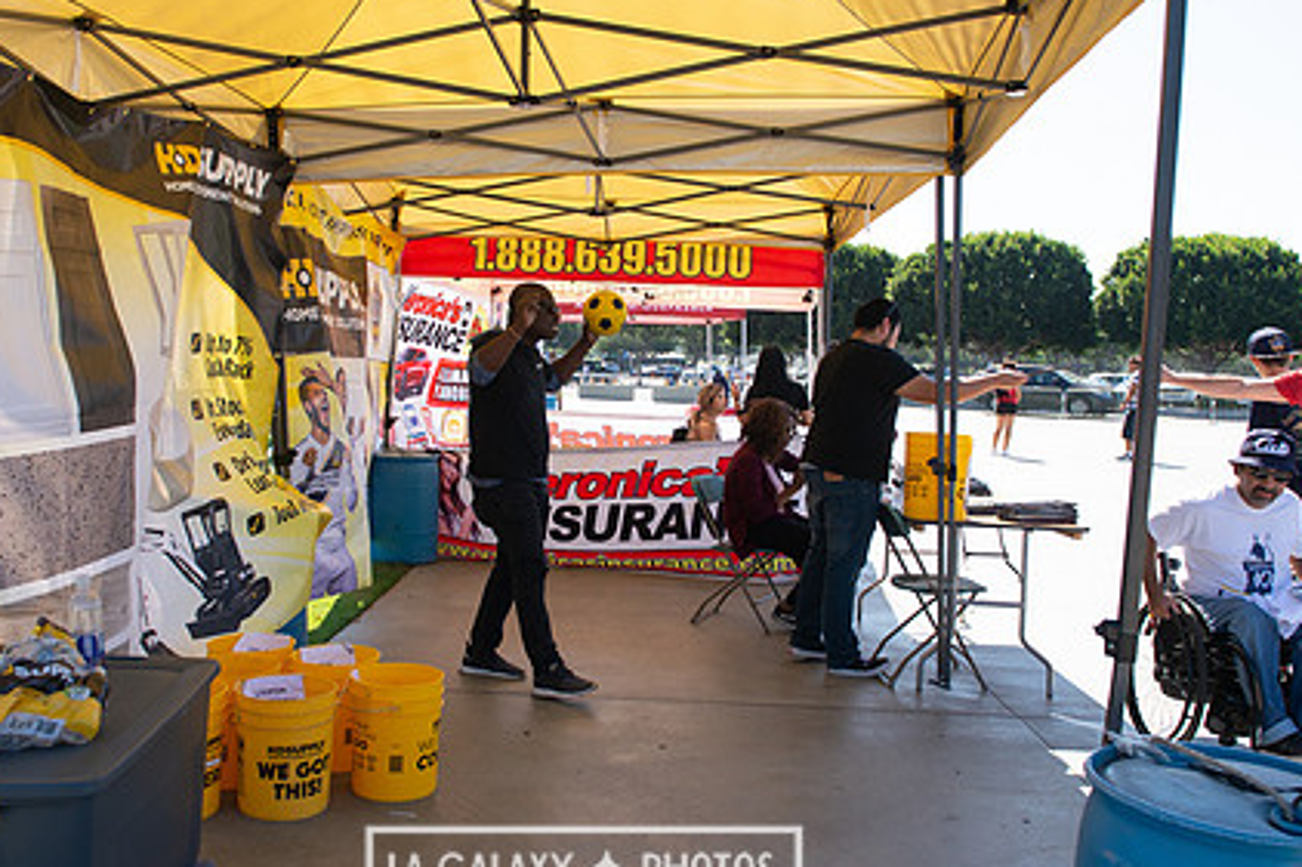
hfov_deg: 57.1
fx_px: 1193
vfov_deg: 39.9
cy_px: 406
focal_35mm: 33
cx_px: 583
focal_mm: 24
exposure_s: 1/2000
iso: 250
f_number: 4
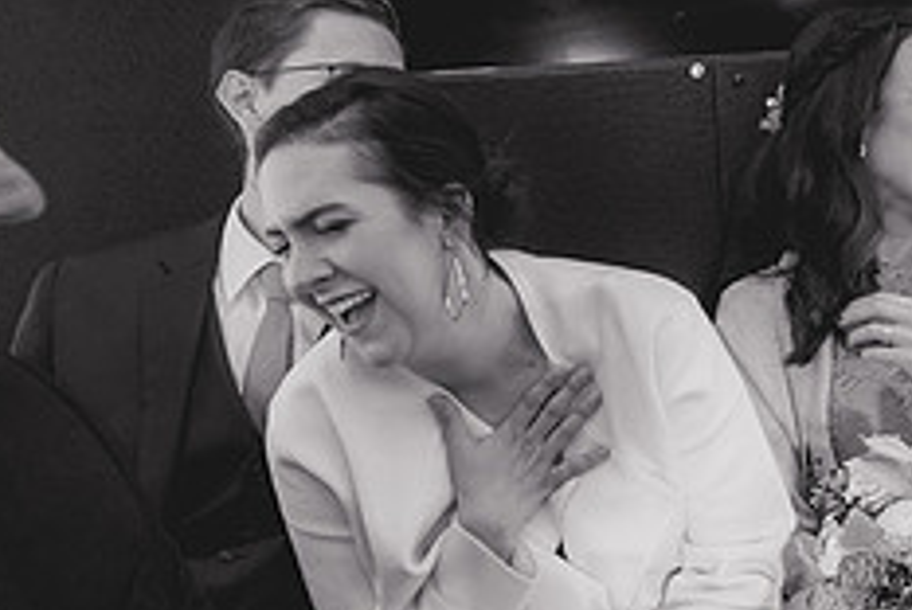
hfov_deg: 36.0
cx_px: 892
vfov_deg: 27.0
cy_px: 268
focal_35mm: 50
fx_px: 1268
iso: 3200
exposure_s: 1/125
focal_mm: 18
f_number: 2.8
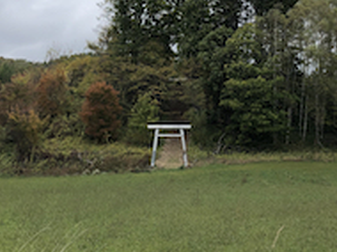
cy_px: 60
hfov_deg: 32.7
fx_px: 574
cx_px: 177
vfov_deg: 24.5
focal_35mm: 59
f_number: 1.8
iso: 20
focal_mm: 4
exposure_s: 1/889
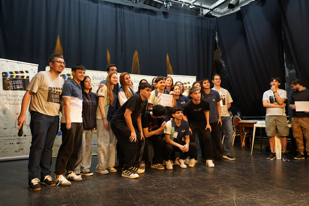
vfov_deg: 46.4
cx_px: 154
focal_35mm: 28
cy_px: 103
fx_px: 240
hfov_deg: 65.5
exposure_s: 1/60
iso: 800
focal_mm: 28
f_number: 2.8
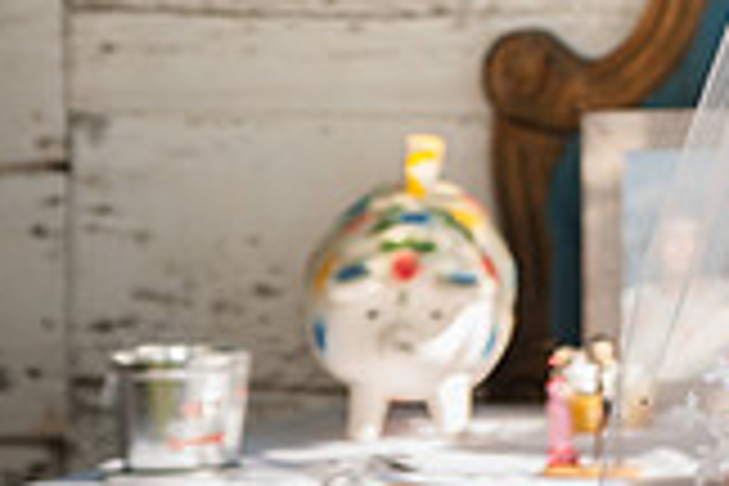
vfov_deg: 5.8
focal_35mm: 233
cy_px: -356
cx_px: 1130
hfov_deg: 8.6
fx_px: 4718
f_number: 5
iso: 200
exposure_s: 1/320
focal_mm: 65
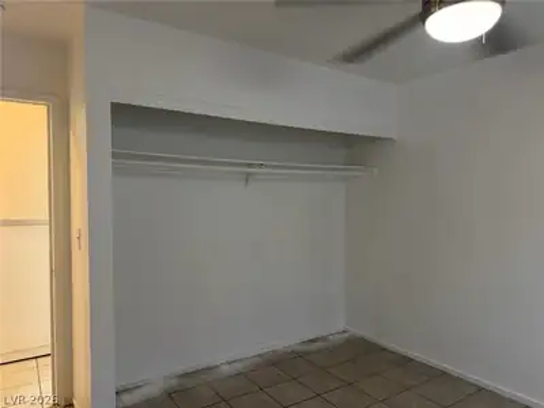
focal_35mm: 24
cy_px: 204
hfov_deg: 71.6
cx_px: 272
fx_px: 377
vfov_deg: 56.8
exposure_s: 1/60
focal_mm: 6.76
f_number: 1.78
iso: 250
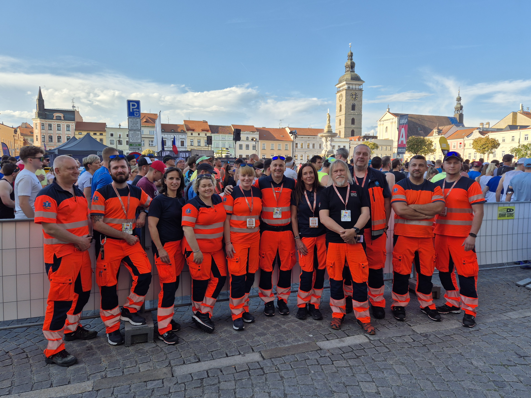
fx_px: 368
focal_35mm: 24
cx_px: 260
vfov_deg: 56.8
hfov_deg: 71.6
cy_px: 192
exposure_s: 1/860
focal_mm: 5.4
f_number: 1.8
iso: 25
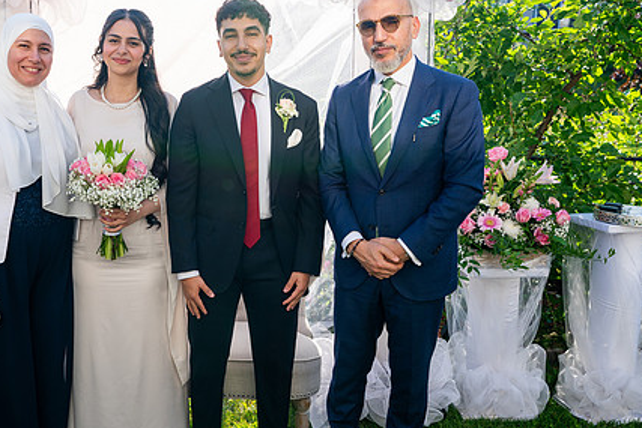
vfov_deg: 35.1
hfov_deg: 49.9
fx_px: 678
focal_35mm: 38
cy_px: 225
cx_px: 223
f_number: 3.5
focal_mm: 28
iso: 200
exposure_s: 1/640
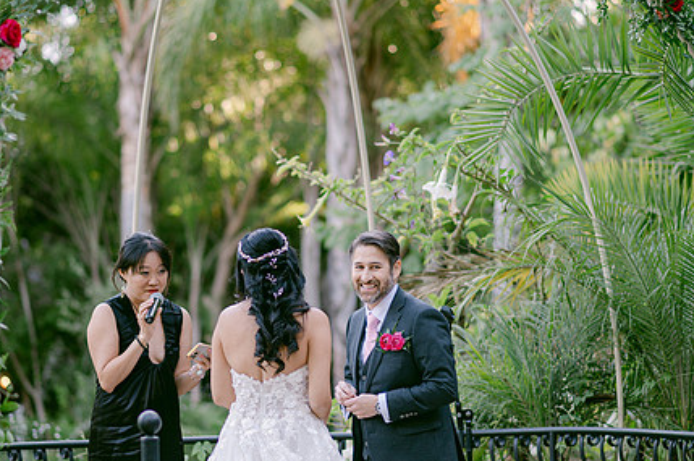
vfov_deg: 11.9
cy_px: 241
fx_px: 2214
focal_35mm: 115
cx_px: 293
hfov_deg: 17.8
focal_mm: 85
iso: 200
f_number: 2
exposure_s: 1/250
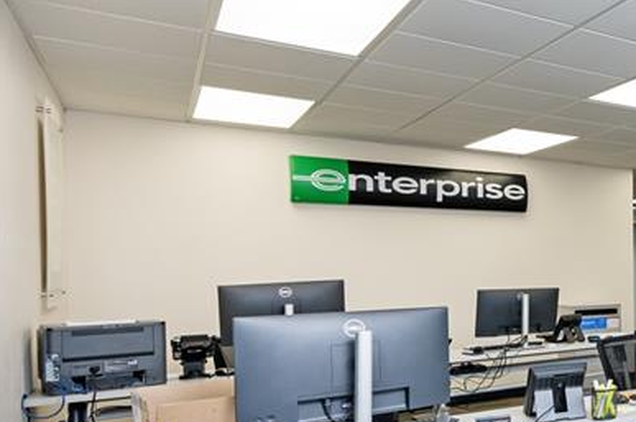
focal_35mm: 37
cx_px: 809
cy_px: 268
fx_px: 653
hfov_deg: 36.2
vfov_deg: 35.6
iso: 320
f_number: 7.1
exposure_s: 1/50
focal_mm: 14
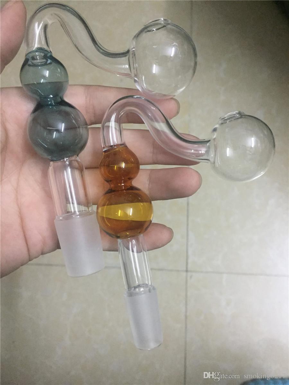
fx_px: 323
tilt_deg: -75.7
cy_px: 192
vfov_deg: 61.7
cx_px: 144
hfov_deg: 48.2
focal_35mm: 29
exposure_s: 1/20
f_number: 2.2
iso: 250
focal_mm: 4.15
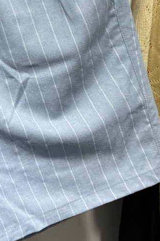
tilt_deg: -8.0
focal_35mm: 71
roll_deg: +1.2
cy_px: 45
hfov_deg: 17.5
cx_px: -67
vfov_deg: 27.8
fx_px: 474
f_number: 1.6
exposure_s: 1/433
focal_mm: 5.1
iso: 50
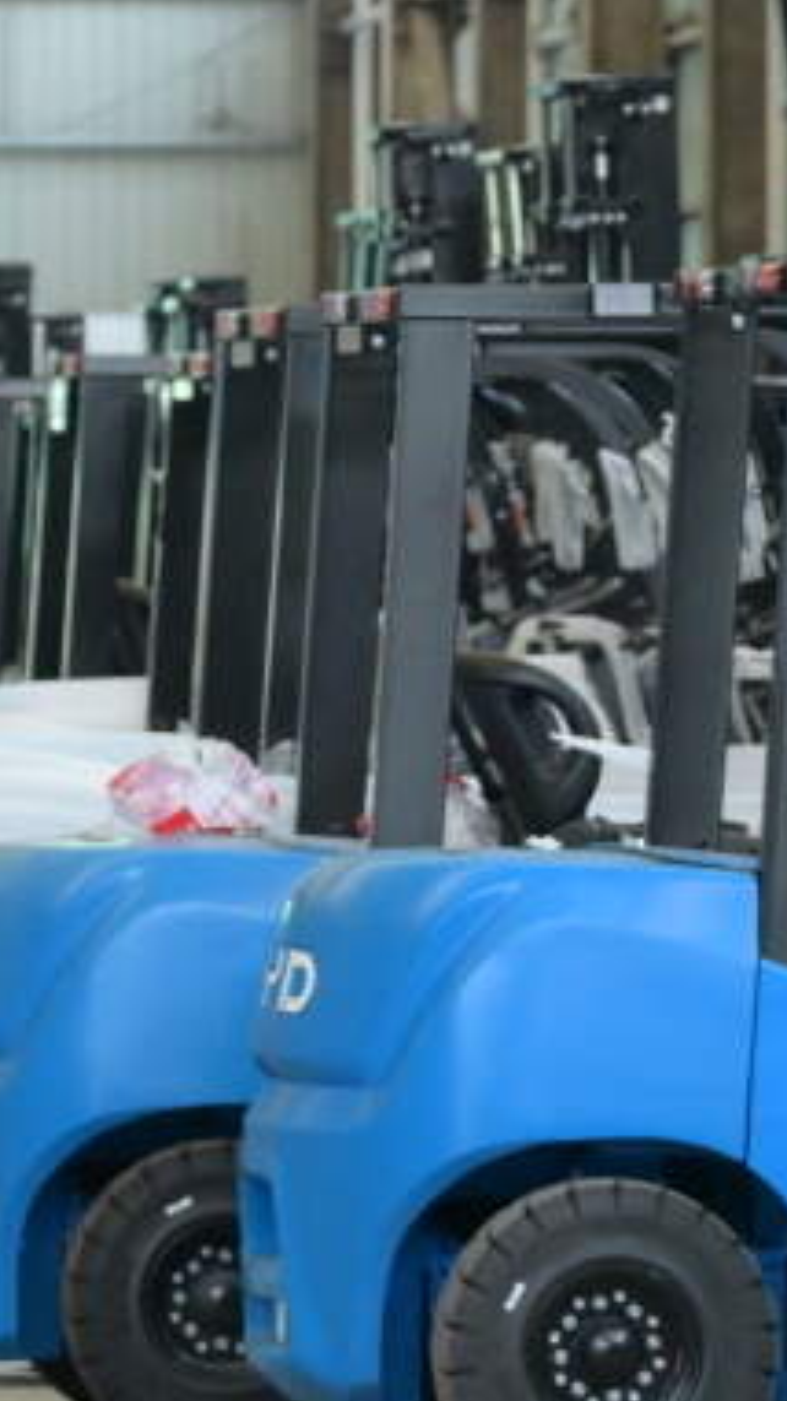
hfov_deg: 3.7
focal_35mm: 325
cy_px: 765
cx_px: 1309
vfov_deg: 6.6
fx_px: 12070
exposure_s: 1/500
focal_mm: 74
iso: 3200
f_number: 4
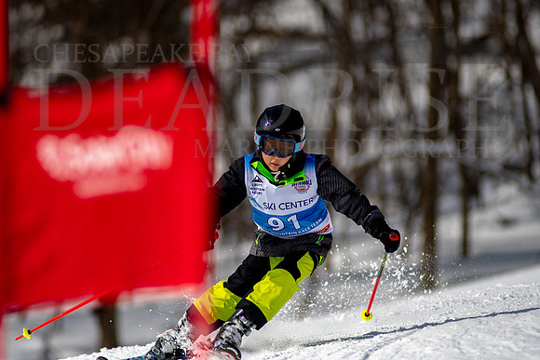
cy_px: 180
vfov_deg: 3.1
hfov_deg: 4.6
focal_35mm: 450
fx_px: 6751
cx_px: 270
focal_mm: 300
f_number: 2.8
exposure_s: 1/6400
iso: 100
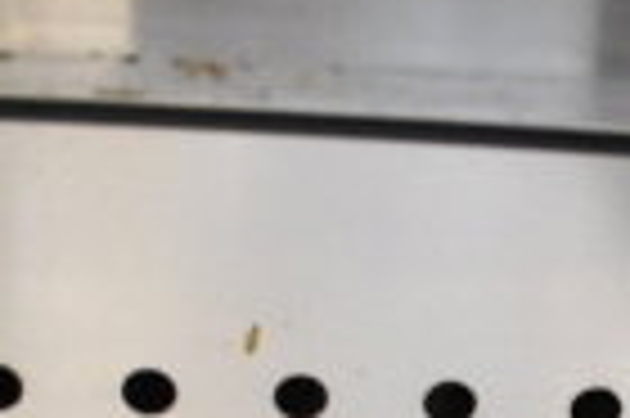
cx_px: 616
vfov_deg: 10.5
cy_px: 883
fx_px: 2063
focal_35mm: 118
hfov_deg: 17.0
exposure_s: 1/30
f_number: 3.5
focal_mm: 18
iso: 7200
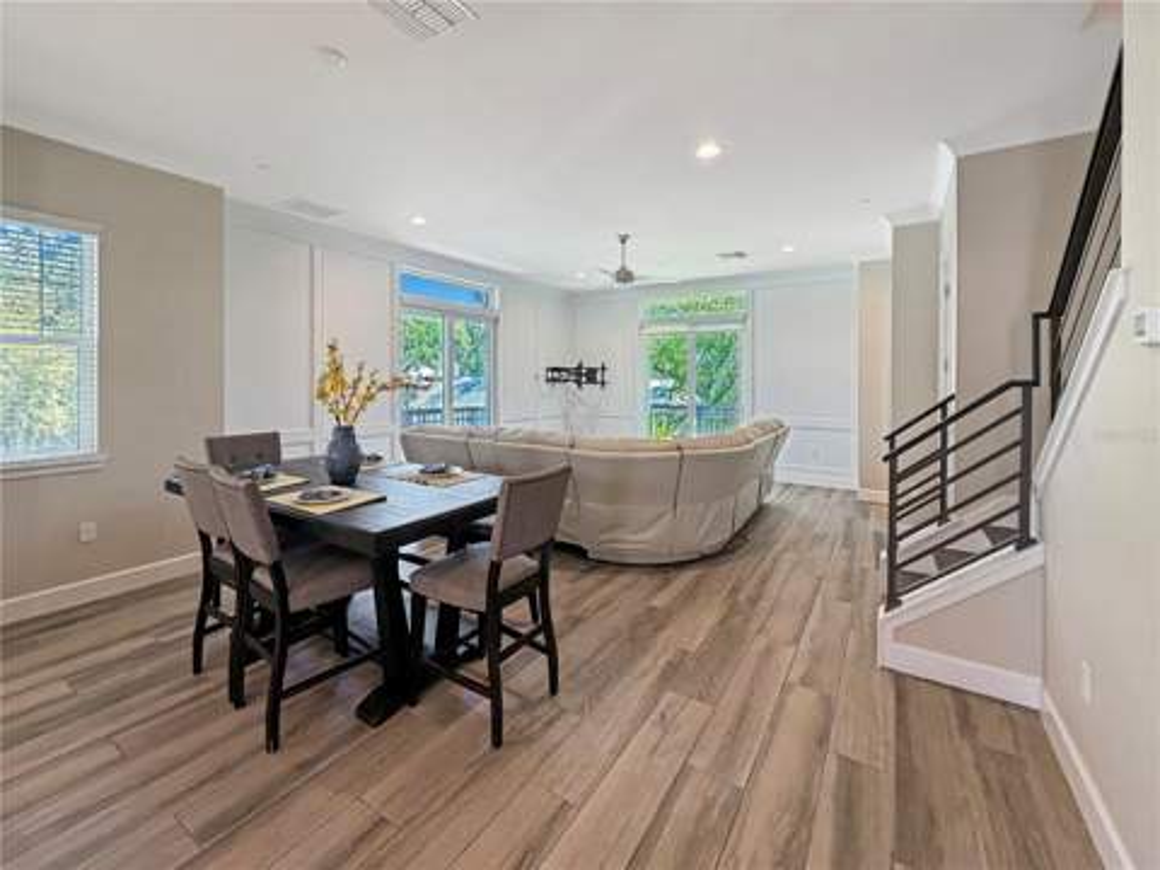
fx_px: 469
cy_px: 435
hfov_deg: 102.1
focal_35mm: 14
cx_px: 580
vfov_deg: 85.7
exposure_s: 1/120
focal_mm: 2.22
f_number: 2.2
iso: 250
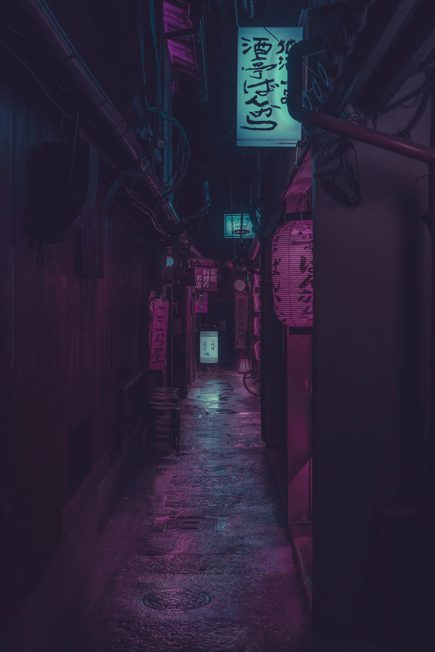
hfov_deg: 28.9
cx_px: 218
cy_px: 326
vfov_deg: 42.3
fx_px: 843
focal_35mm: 46
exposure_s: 1/80
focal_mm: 31
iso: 800
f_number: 4
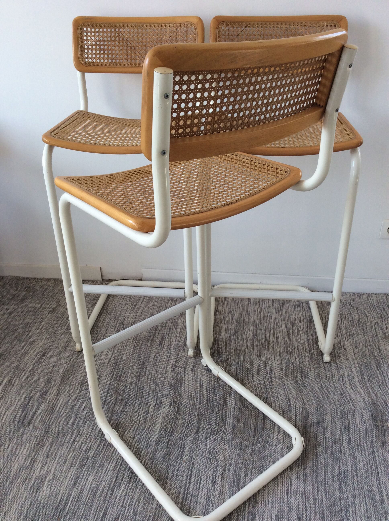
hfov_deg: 44.1
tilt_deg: -29.1
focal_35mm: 32
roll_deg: +1.8
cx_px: 194
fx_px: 481
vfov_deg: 56.9
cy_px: 260
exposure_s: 1/100
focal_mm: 3.3
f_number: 2.4
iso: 40
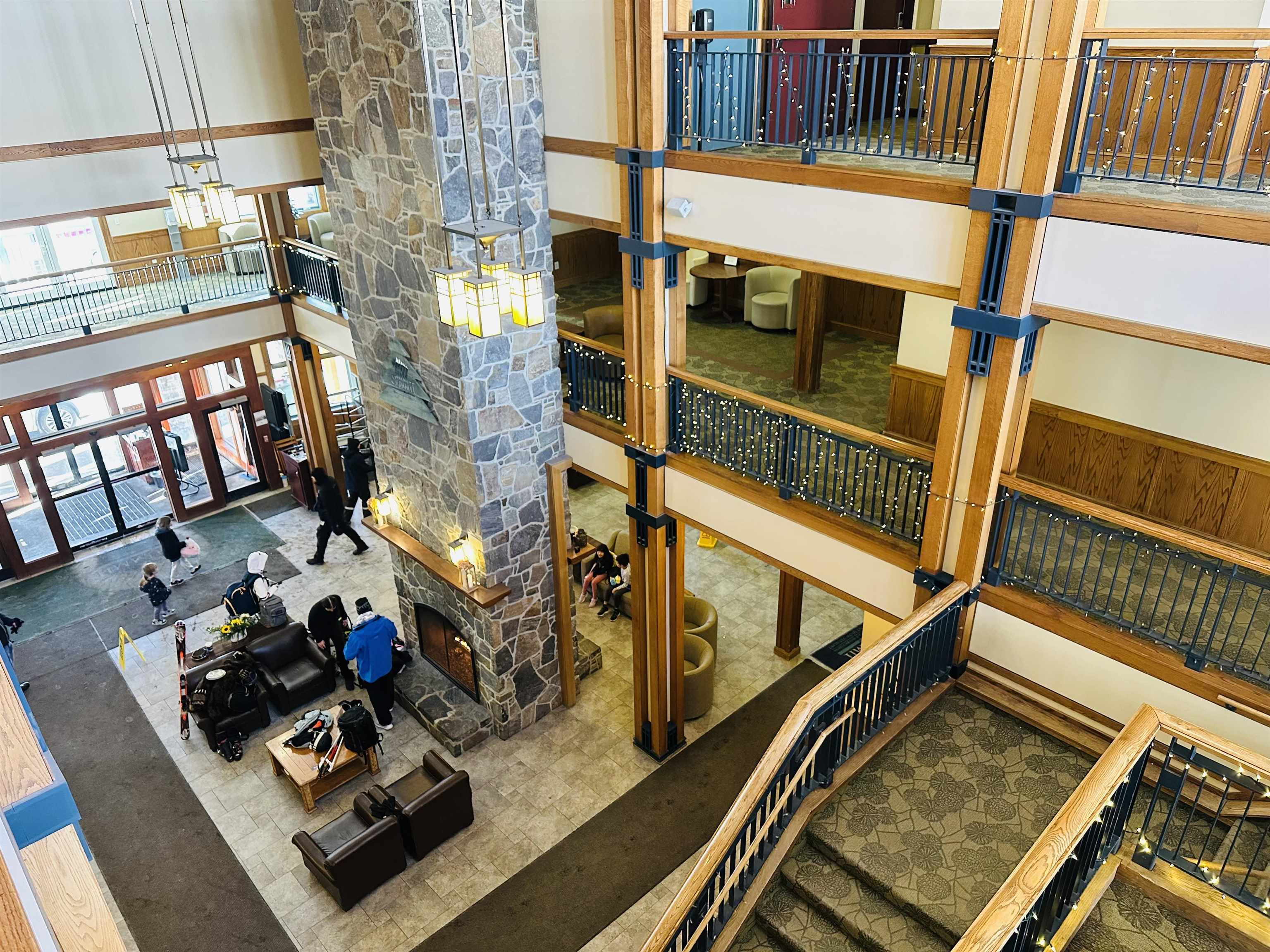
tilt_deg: -28.6
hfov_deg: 71.6
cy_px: 476
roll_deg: +1.5
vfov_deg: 56.8
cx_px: 635
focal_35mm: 24
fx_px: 881
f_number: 1.78
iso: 500
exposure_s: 1/60
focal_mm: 6.86
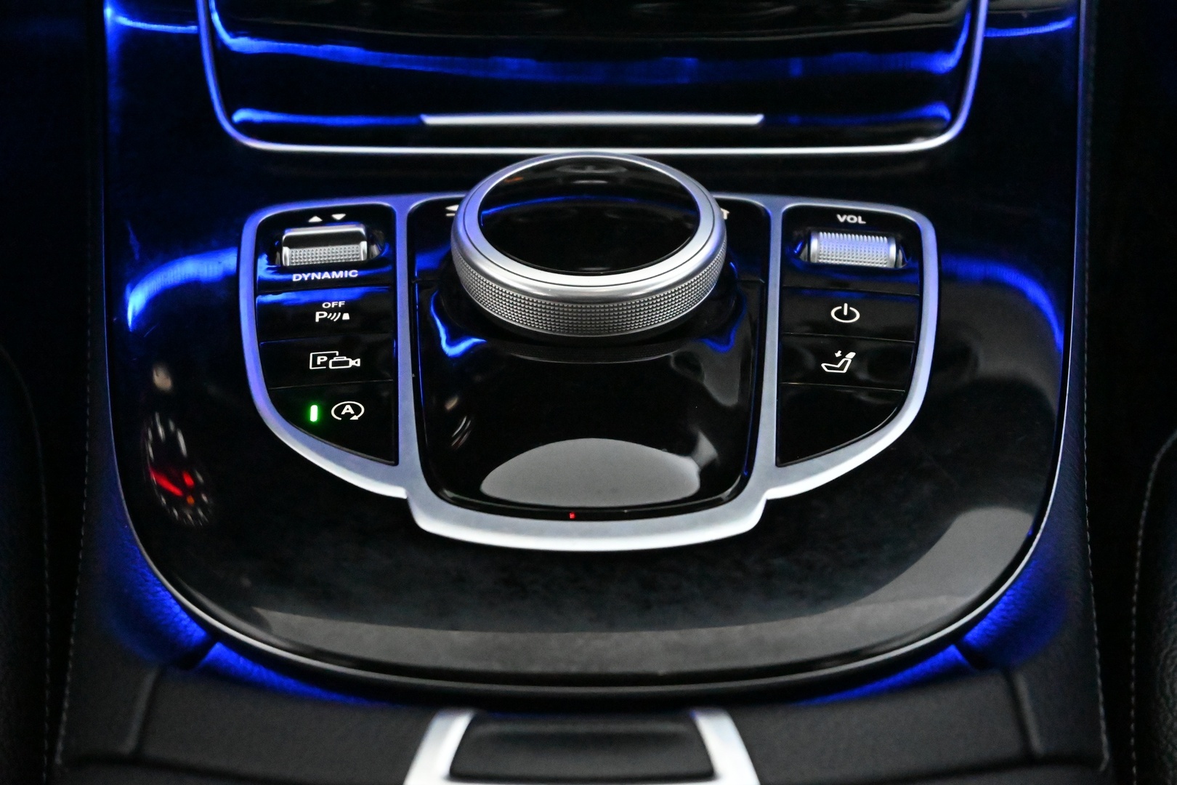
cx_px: 588
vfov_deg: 18.2
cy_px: 392
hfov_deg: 27.0
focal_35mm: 75
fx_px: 2452
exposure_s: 1/80
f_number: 6.3
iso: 18000
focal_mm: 50
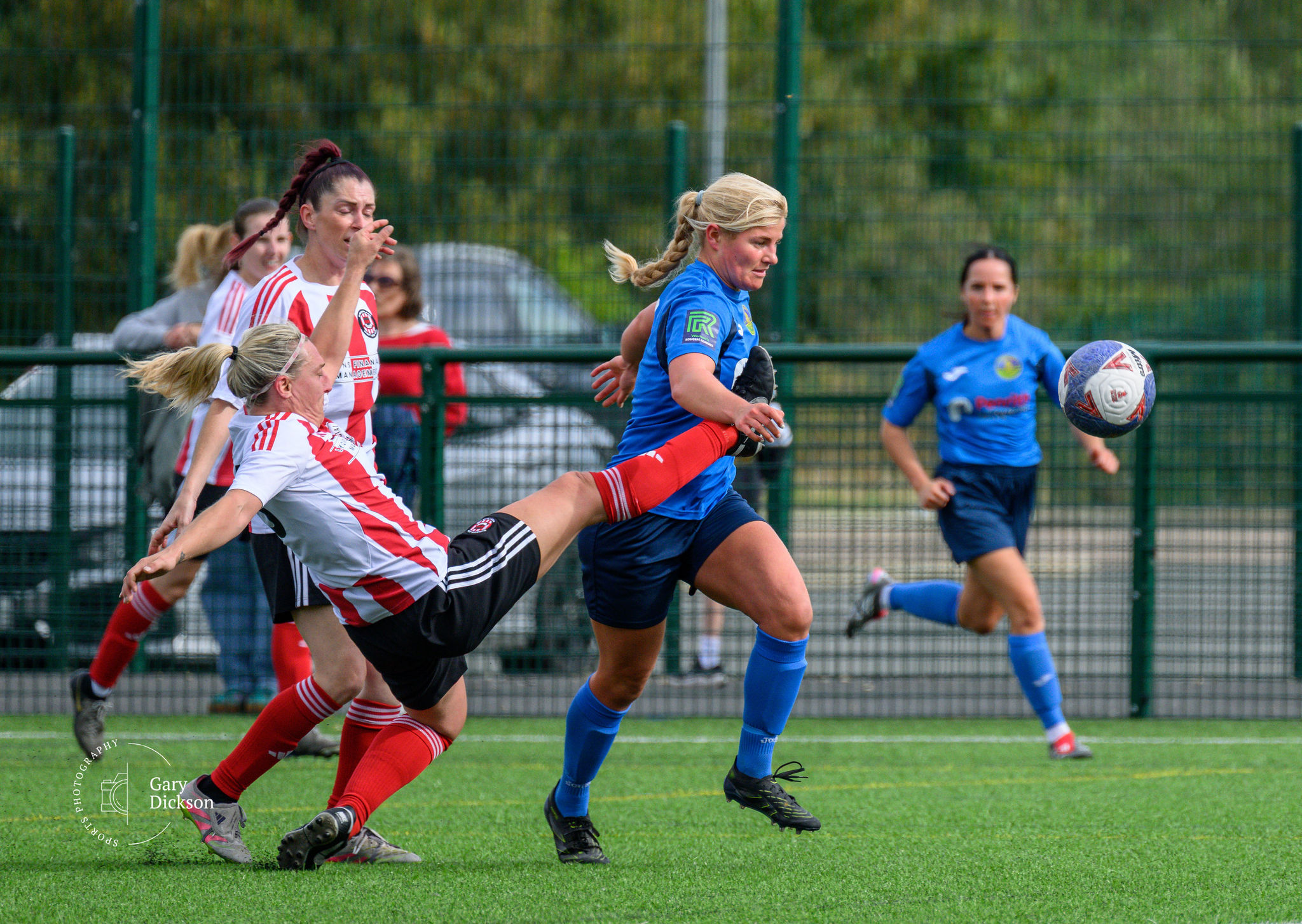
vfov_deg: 2.3
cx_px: 852
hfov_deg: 3.2
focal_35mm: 625
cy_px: 314
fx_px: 23082
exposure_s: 1/1600
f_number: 5.6
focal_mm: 400
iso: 800
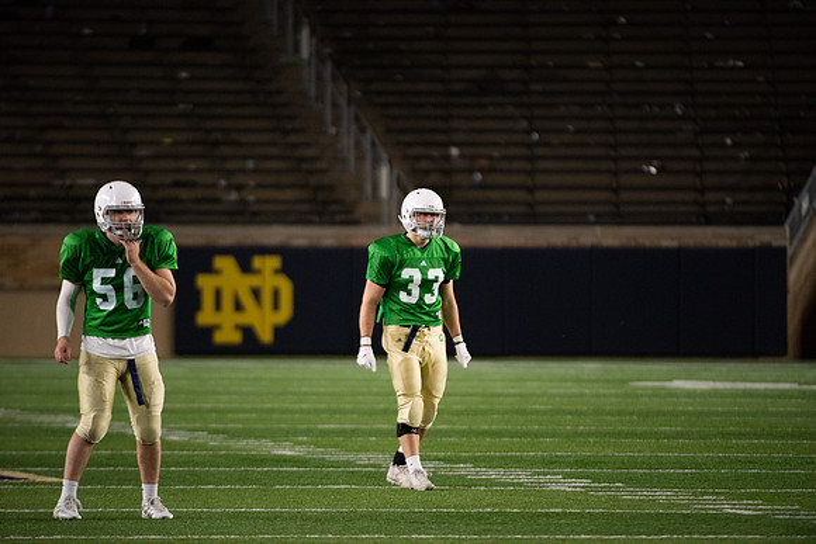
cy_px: 272
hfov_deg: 5.2
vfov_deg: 3.4
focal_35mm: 400
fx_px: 9068
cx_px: 408
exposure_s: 1/500
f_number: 4
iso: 5000
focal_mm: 400
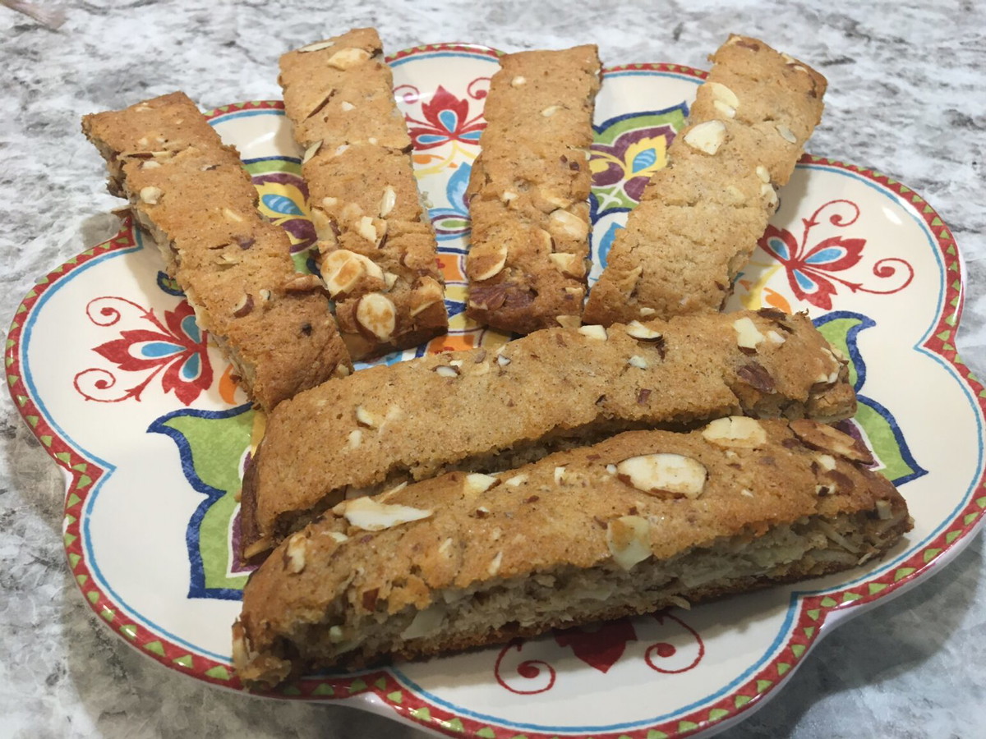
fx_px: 826
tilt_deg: -47.3
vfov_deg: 48.2
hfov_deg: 61.7
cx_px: 493
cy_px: 370
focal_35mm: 29
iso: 100
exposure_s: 1/30
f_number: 2.2
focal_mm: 4.15
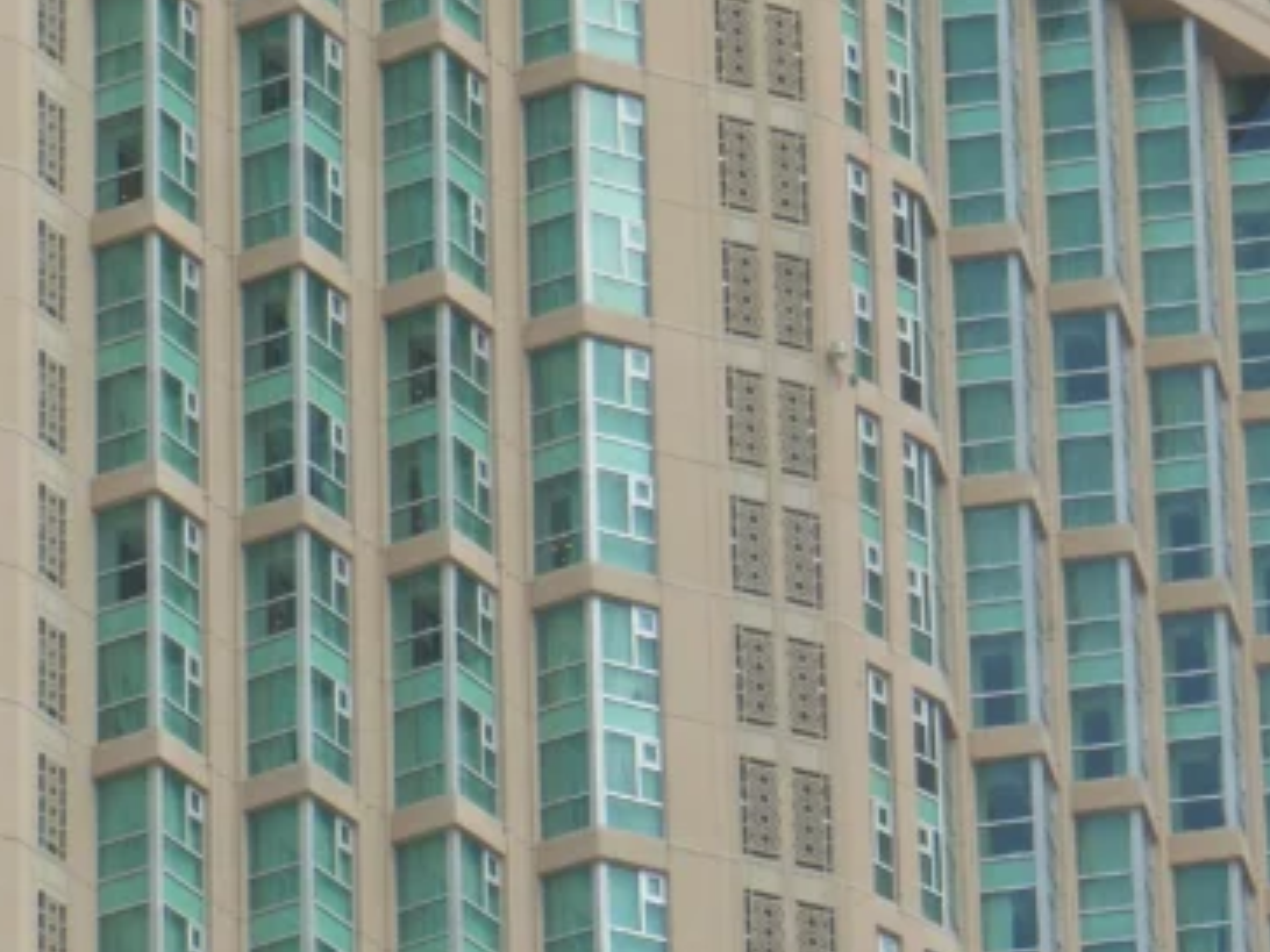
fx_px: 13318
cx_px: 1050
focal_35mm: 363
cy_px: 558
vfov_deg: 4.1
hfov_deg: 5.5
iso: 125
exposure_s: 1/400
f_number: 5.9
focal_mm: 29.5
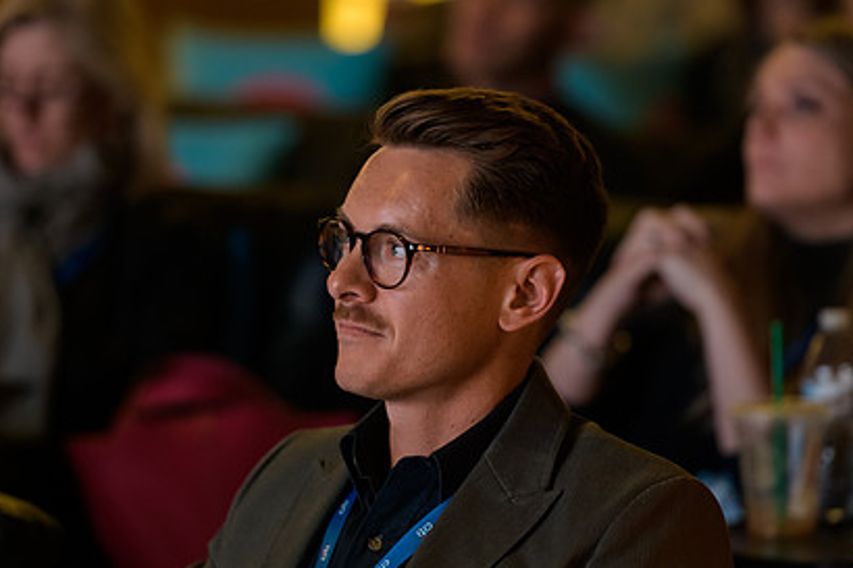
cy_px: 259
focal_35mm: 276
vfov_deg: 5.0
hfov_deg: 7.5
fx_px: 6537
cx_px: 406
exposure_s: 1/100
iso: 1600
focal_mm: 195
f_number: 3.2
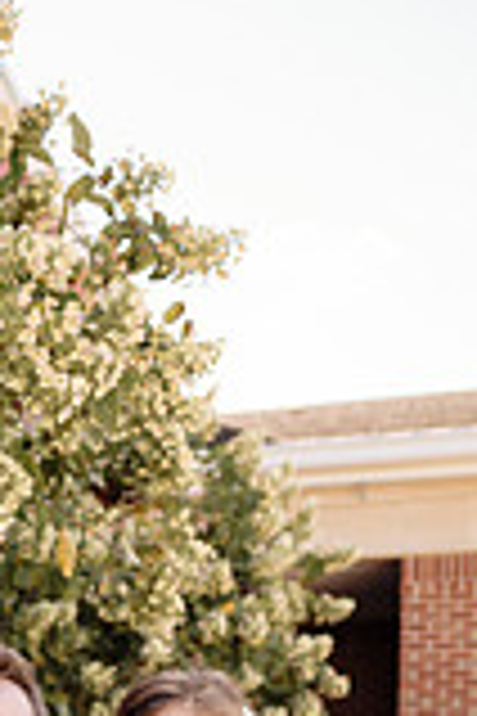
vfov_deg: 25.3
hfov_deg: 19.4
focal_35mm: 68
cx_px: -18
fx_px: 1351
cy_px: 946
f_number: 2.2
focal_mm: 24
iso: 160
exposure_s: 1/500
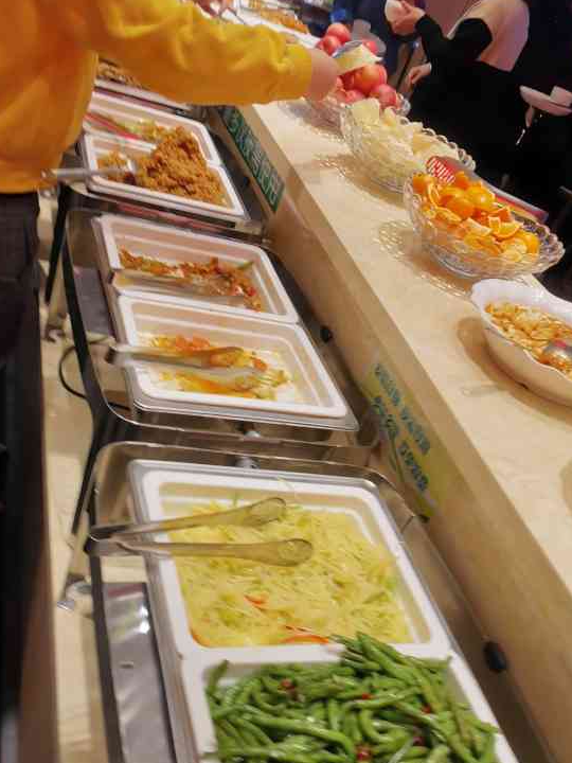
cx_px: 242
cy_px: 468
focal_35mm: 35
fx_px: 771
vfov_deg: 52.2
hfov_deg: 40.6
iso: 50
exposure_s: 1/130
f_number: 1.8
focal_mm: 5.58
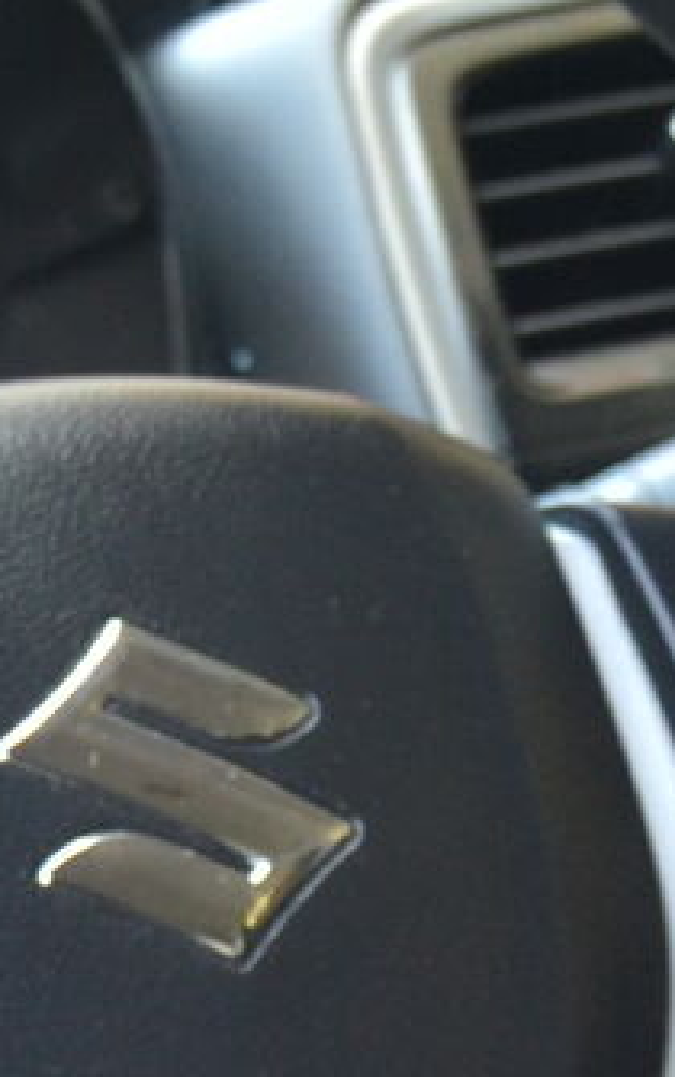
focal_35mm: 210
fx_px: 6168
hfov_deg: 6.3
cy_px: 1231
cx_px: 180
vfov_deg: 9.9
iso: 400
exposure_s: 1/80
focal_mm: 24
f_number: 4.5
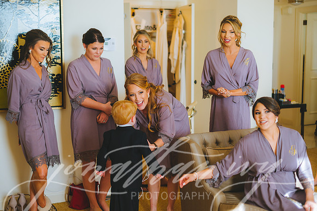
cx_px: 158
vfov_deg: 27.0
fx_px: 440
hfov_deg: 39.6
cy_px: 106
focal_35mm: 50
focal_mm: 50
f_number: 2
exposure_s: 1/250
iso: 400
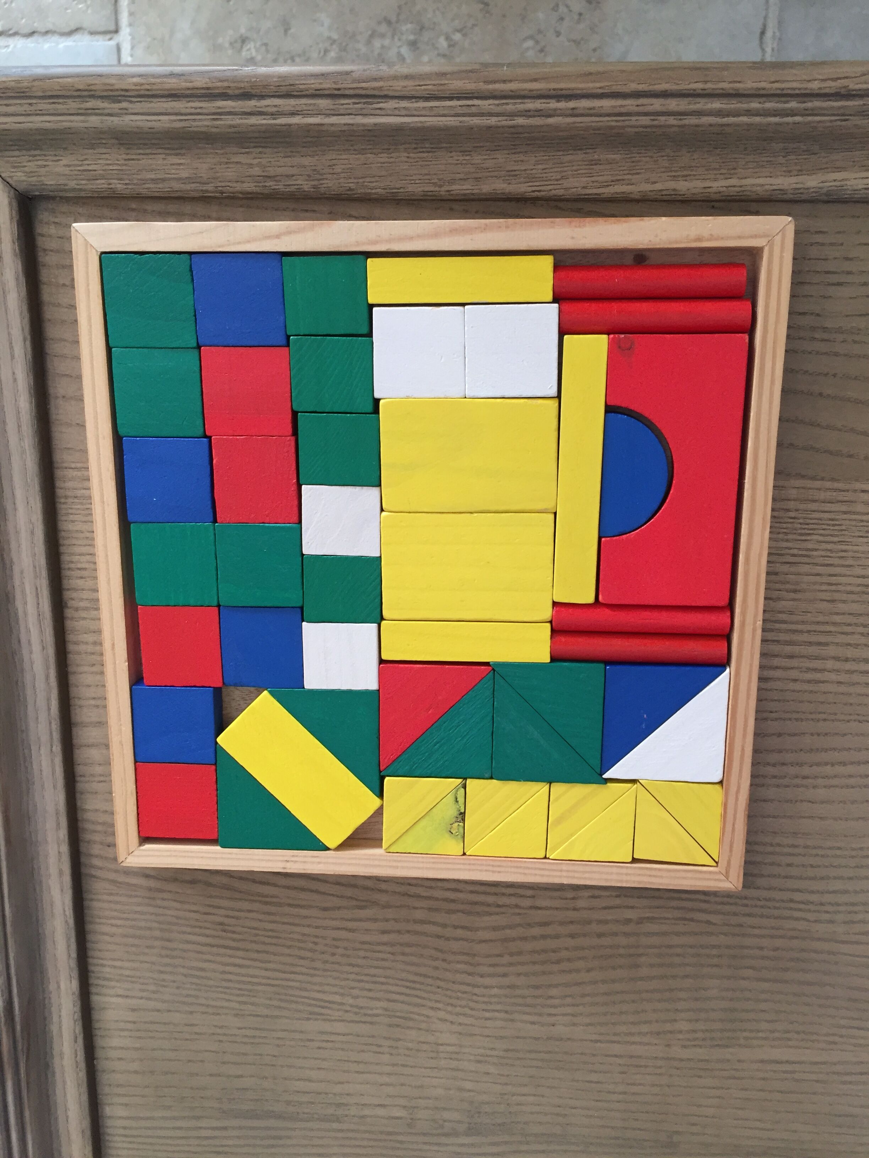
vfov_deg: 61.7
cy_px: 579
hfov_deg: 48.2
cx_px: 434
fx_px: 971
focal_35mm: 29
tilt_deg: -77.0
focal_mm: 4.15
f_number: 2.2
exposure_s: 1/33
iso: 125
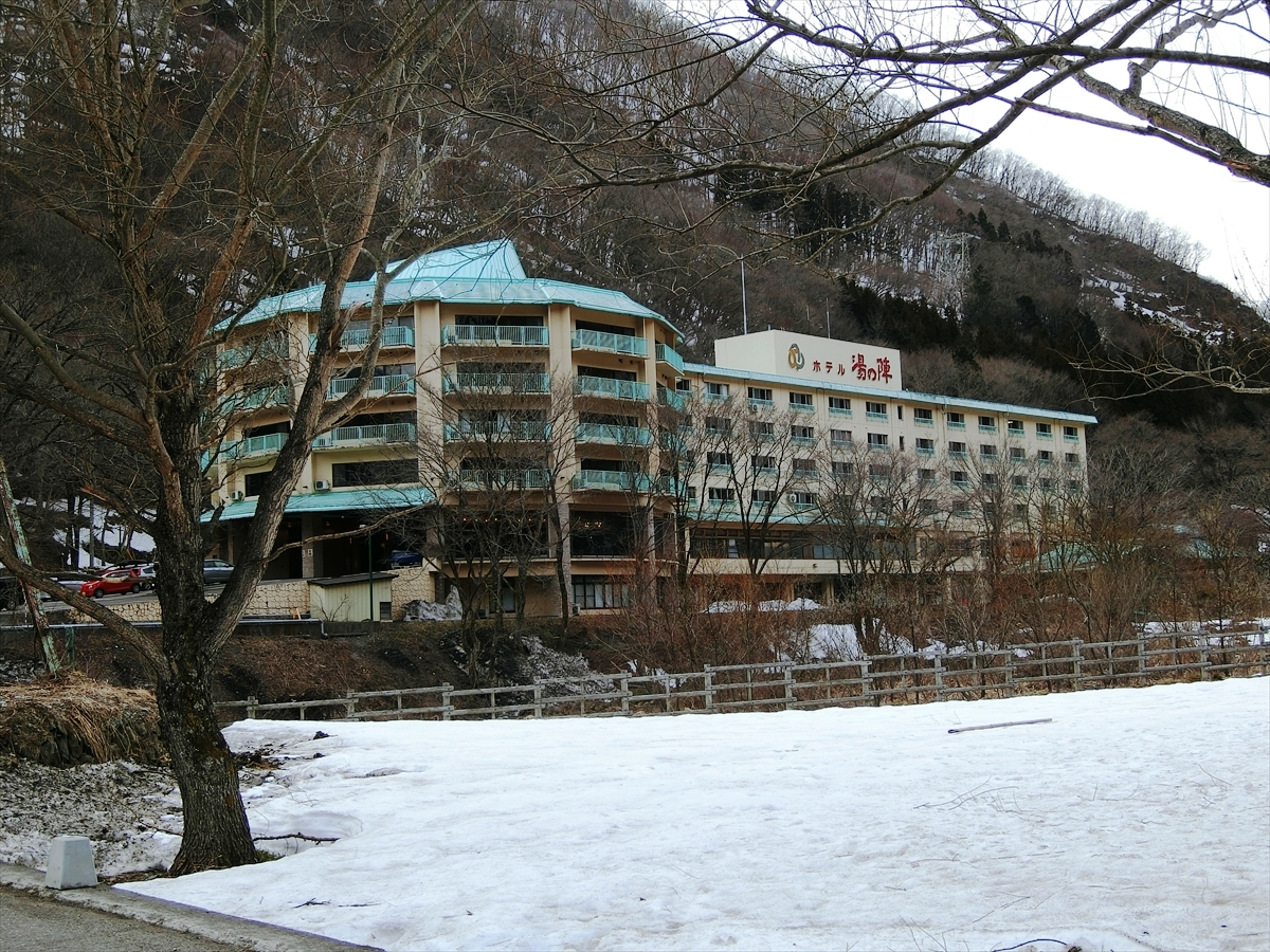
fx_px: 1761
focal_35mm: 48
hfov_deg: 39.7
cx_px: 635
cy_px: 476
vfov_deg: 30.3
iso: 80
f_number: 4.2
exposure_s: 1/160
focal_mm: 10.2
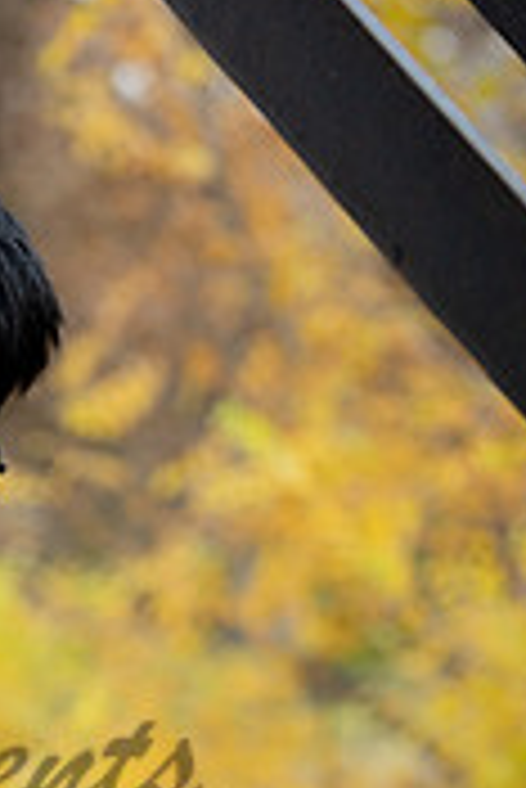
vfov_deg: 9.3
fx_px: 4768
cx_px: -63
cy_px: 874
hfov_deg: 6.3
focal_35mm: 218
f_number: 3.5
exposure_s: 1/125
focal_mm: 85
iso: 200
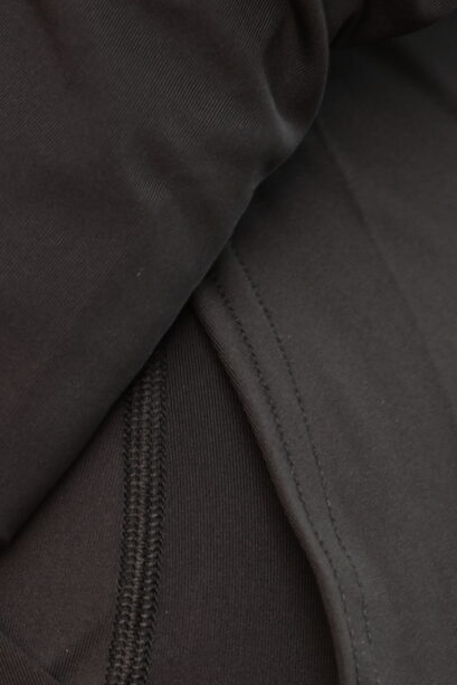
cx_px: -64
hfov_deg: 4.8
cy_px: 1148
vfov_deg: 7.1
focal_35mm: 284
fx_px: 5404
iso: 125
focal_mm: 68
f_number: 2.8
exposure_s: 1/100
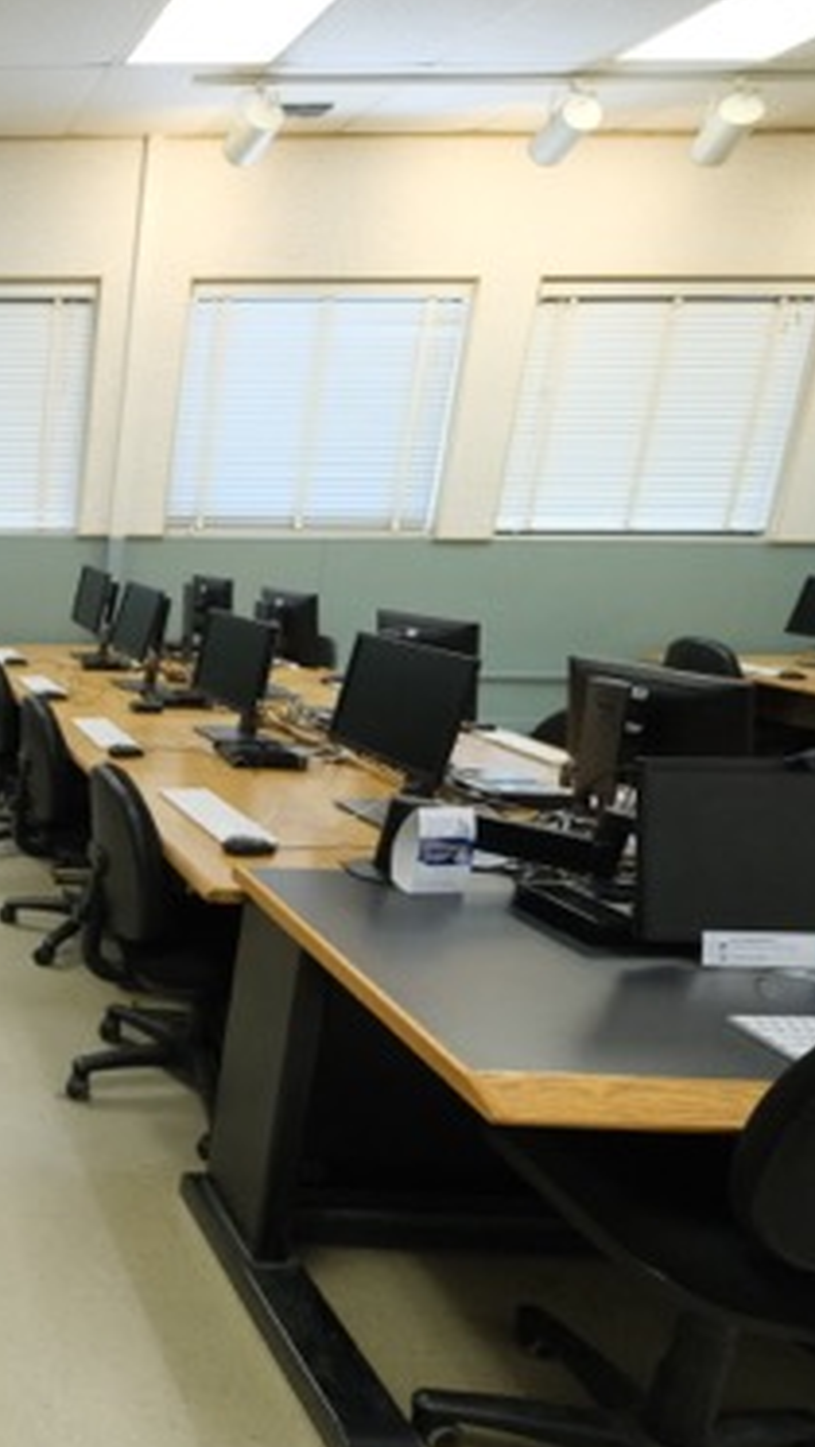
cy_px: 805
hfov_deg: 31.7
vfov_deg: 69.6
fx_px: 1037
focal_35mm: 27
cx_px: -272
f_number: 4
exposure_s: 1/125
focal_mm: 10
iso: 2500
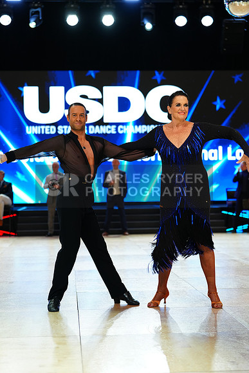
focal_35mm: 75
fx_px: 778
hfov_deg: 18.2
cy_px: 186
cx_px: 124
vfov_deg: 27.0
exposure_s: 1/400
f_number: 2.8
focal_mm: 75
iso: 800
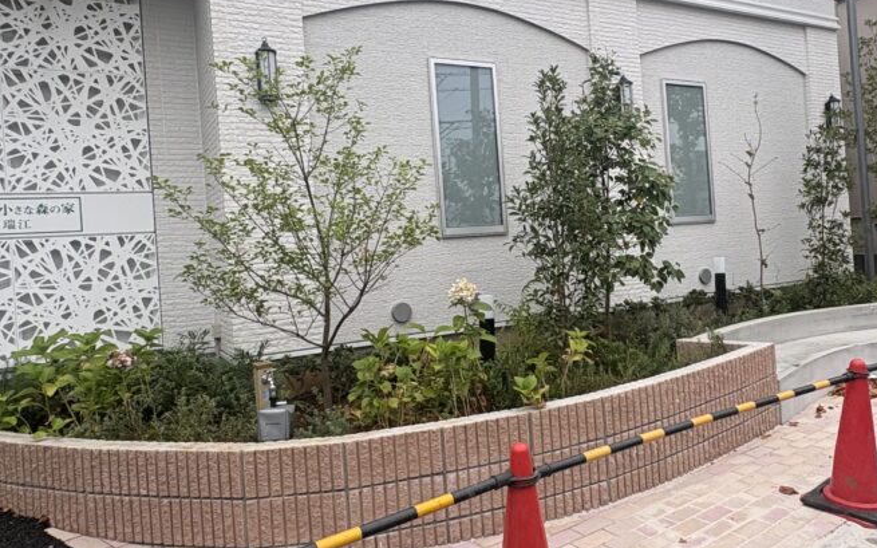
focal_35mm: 29
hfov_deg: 64.1
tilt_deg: +1.8
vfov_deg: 43.0
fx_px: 693
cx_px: 525
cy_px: 240
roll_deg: +4.3
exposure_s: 1/200
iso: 40
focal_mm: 2.22
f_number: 2.2
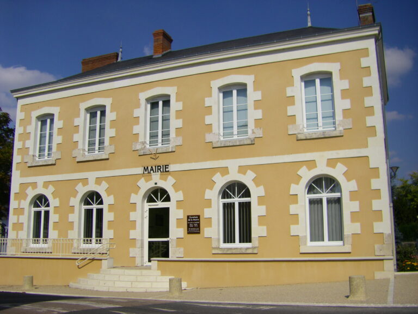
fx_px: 459
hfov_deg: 49.0
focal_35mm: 38
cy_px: 157
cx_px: 209
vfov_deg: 37.7
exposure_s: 1/400
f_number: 7
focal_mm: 6.3
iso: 64
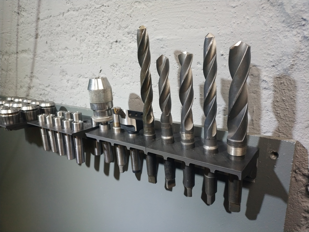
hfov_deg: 56.8
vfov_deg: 44.2
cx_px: 154
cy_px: 116
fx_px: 286
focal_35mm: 32
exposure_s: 1/25
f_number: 2
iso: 302
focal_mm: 4.5
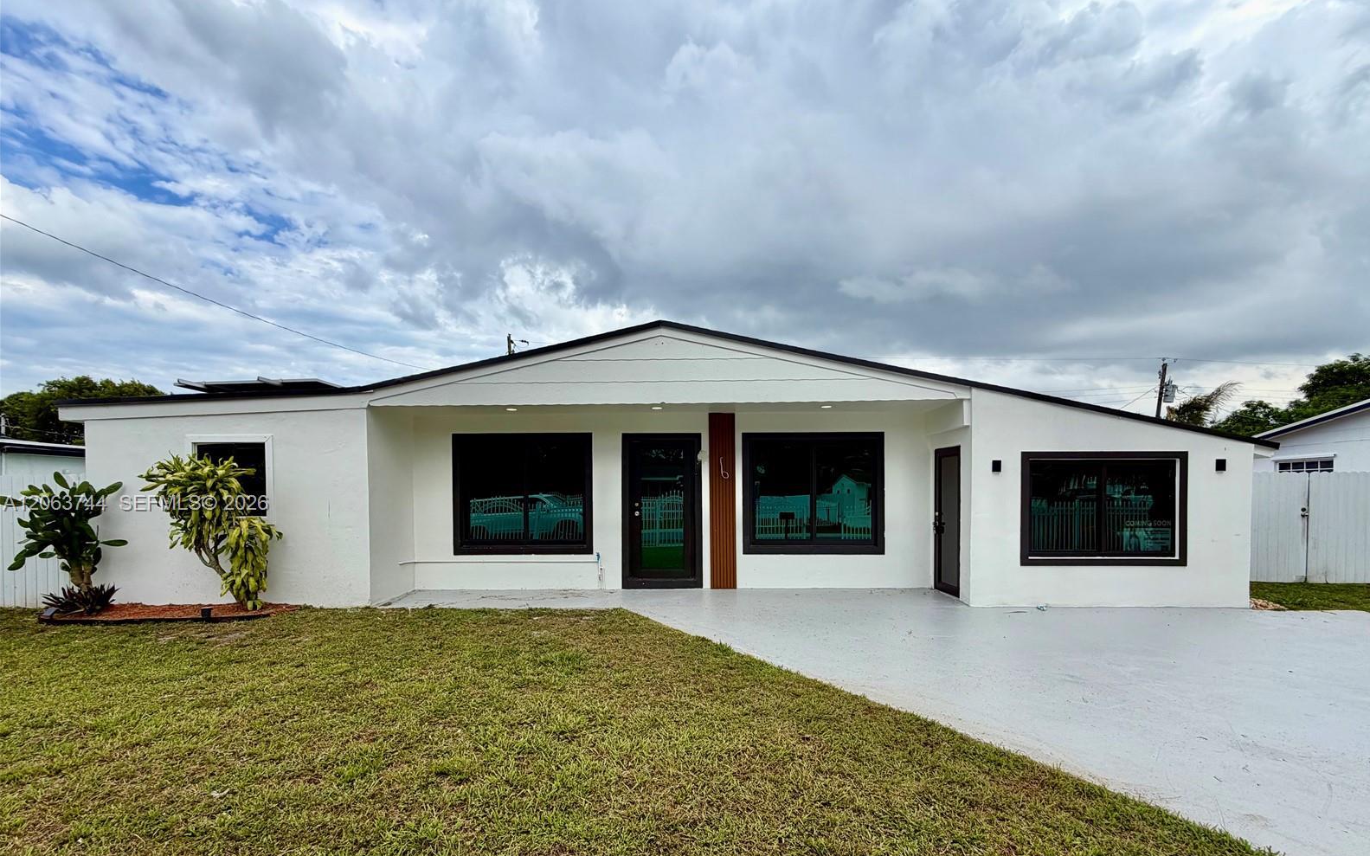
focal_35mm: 15
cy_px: 505
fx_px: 560
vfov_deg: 74.1
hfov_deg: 101.5
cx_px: 691
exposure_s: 1/770
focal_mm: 2.22
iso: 25
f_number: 2.2
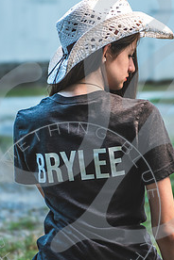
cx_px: 115
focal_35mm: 114
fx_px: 826
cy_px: 138
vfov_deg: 17.9
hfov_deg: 12.0
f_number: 2.8
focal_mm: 70
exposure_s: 1/500
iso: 500
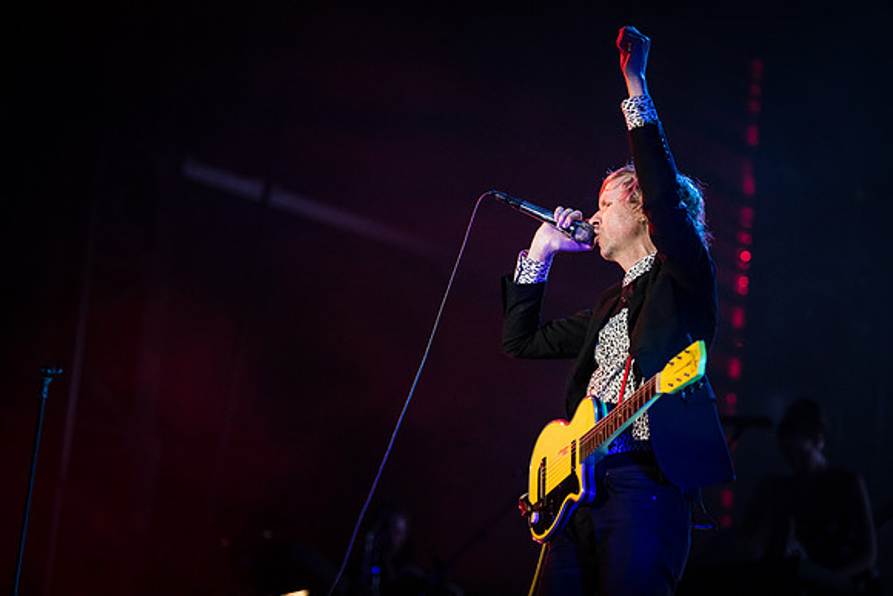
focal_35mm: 140
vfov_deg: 9.8
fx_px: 3466
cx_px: 437
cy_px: 276
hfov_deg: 14.7
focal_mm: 130
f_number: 2.8
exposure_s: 1/2500
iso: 3200
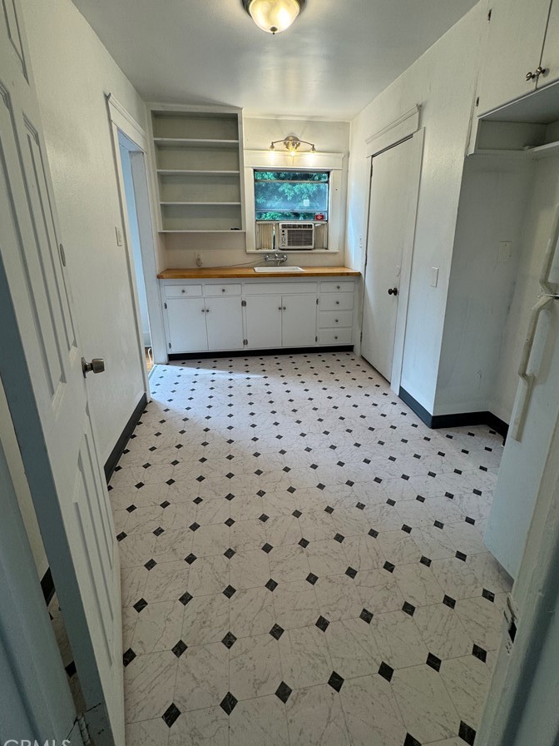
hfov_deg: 78.1
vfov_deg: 94.1
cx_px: 287
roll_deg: +0.1
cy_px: 333
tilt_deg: -16.7
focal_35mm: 16
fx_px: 345
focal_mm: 2.22
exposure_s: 1/120
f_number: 2.2
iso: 100
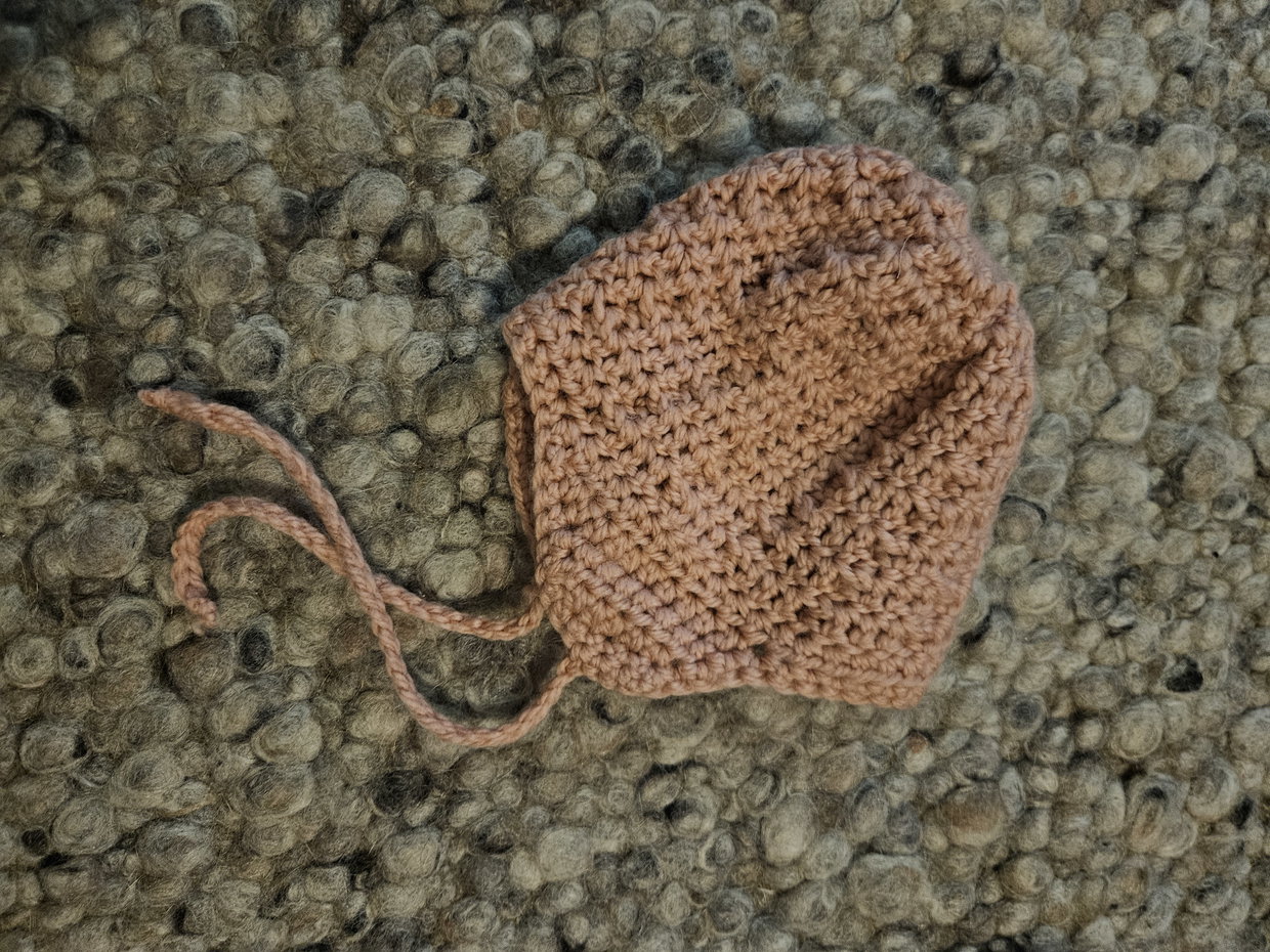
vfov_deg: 58.9
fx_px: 844
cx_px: 635
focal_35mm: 23
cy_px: 476
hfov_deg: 73.9
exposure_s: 1/25
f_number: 1.8
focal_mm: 5.4
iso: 800
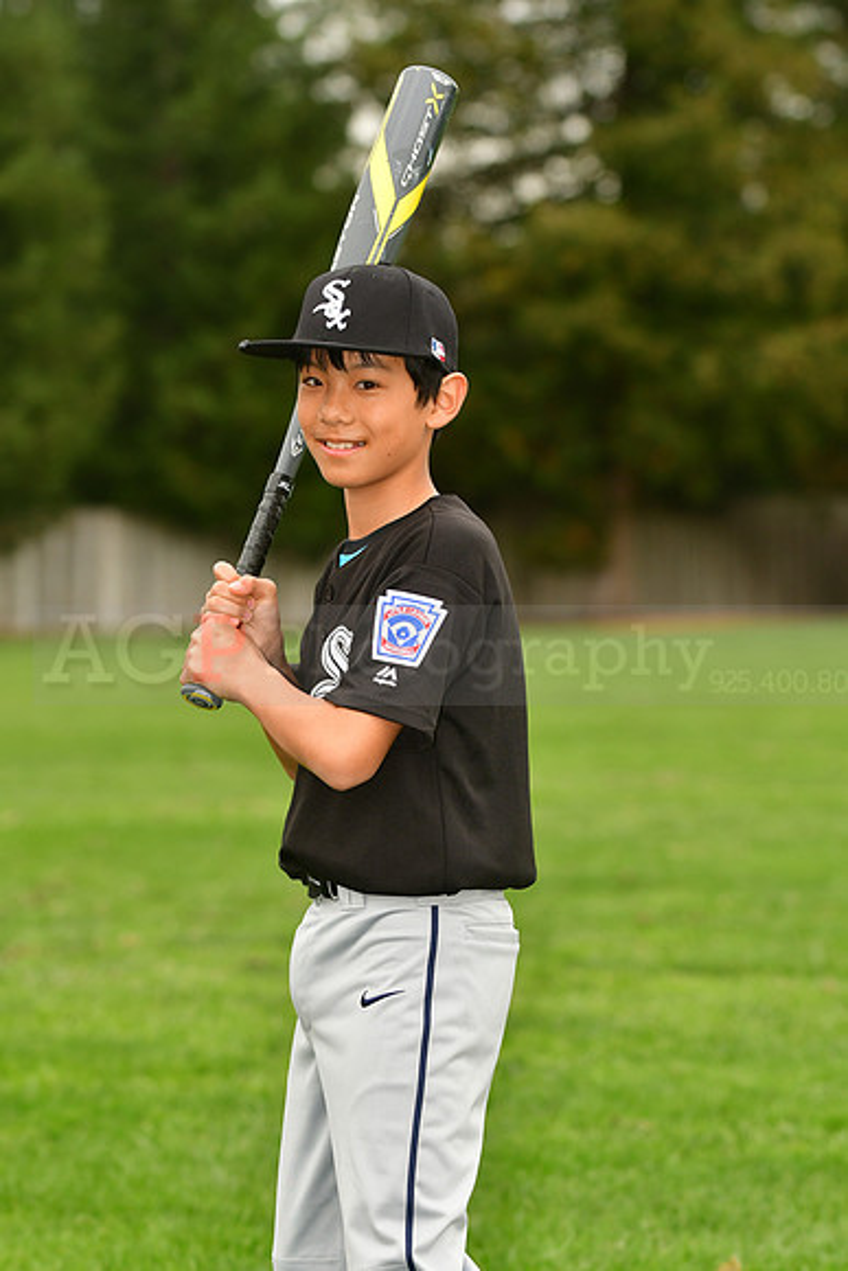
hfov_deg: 8.3
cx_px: 424
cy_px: 636
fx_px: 5826
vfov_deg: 12.4
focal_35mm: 165
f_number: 4
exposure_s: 1/1000
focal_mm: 110
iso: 320
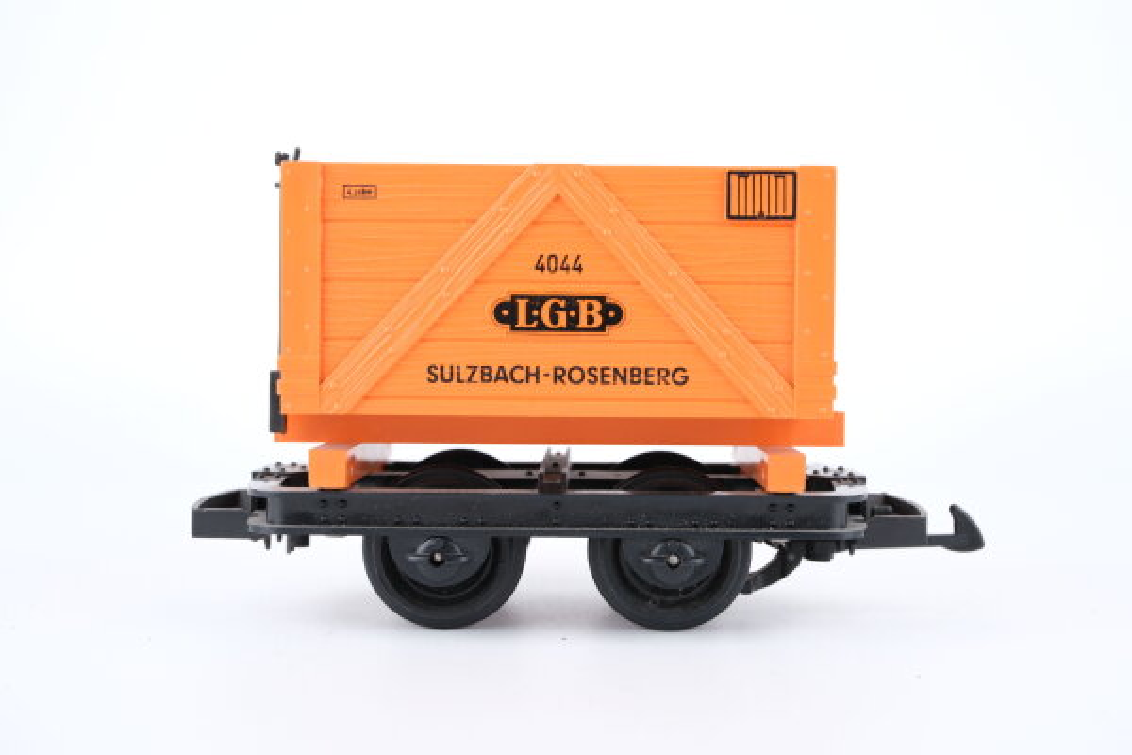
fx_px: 1415
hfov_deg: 43.6
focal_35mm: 45
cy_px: 378
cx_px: 566
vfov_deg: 29.9
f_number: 7.1
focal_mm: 30
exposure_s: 1/125
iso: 400
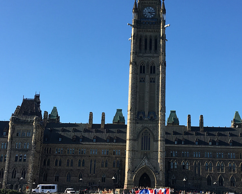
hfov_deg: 31.4
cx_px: 144
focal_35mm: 60
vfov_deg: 25.4
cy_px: 81
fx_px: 430
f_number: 2.2
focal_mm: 4.15
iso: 25
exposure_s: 1/950
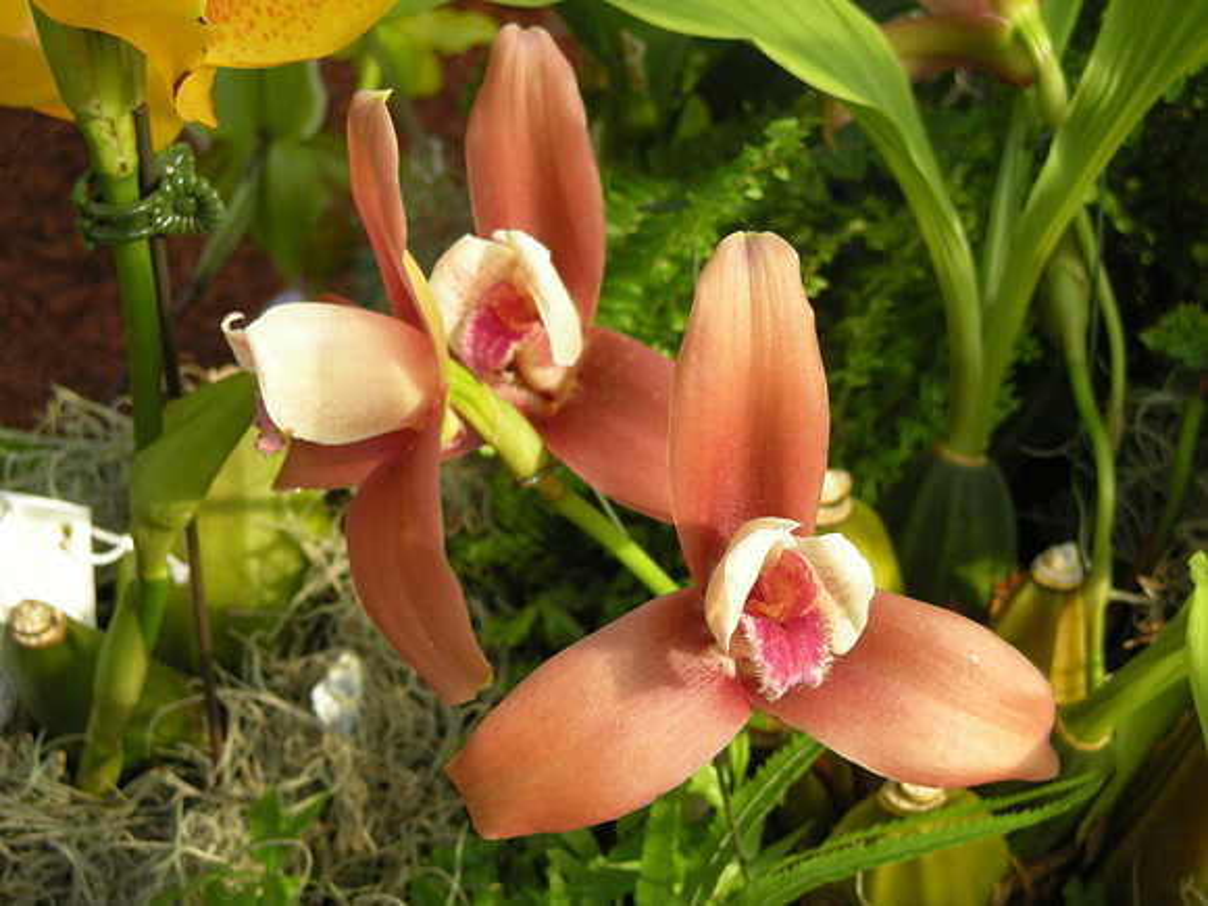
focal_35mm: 76
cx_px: 604
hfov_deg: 25.7
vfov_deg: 19.4
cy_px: 453
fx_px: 2652
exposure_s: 1/89.4
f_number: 3.9
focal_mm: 12.3
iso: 70
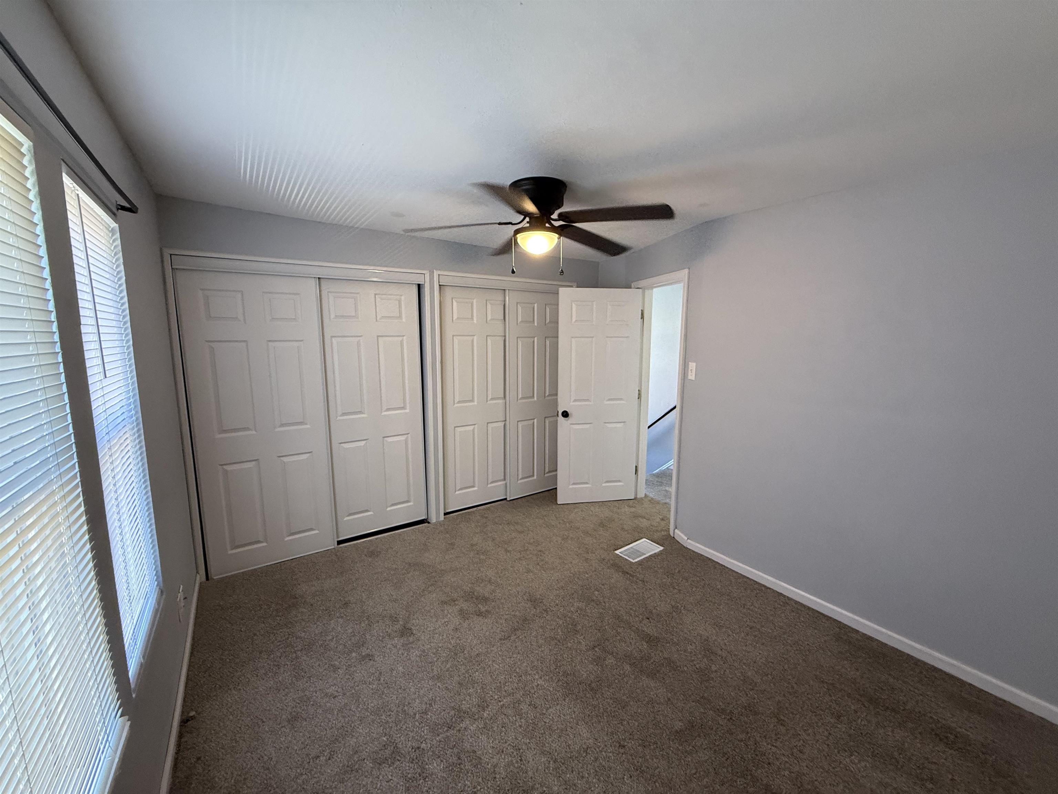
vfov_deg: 85.7
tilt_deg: -8.3
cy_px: 397
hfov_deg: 102.1
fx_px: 428
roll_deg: +0.2
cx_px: 529
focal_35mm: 14
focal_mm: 2.22
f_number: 2.2
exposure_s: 1/60
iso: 320
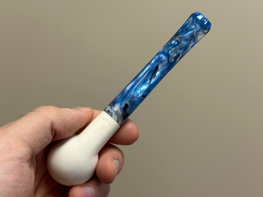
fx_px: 365
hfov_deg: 39.7
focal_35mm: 48
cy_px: 98
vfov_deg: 30.3
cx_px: 132
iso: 64
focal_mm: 6.86
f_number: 1.78
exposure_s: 1/100
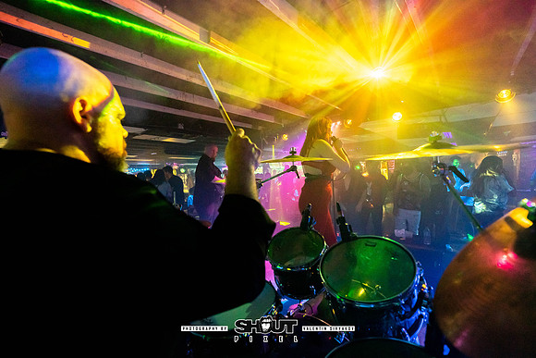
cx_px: 268
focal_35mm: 14
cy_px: 179
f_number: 2.8
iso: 3200
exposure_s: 1/250
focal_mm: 14
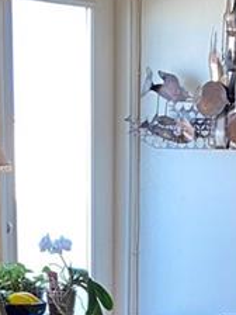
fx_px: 1264
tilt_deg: -15.8
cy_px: 553
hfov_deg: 10.7
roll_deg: +0.4
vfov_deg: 13.0
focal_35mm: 139
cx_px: 98
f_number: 1.8
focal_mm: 4.25
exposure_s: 1/88
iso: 125
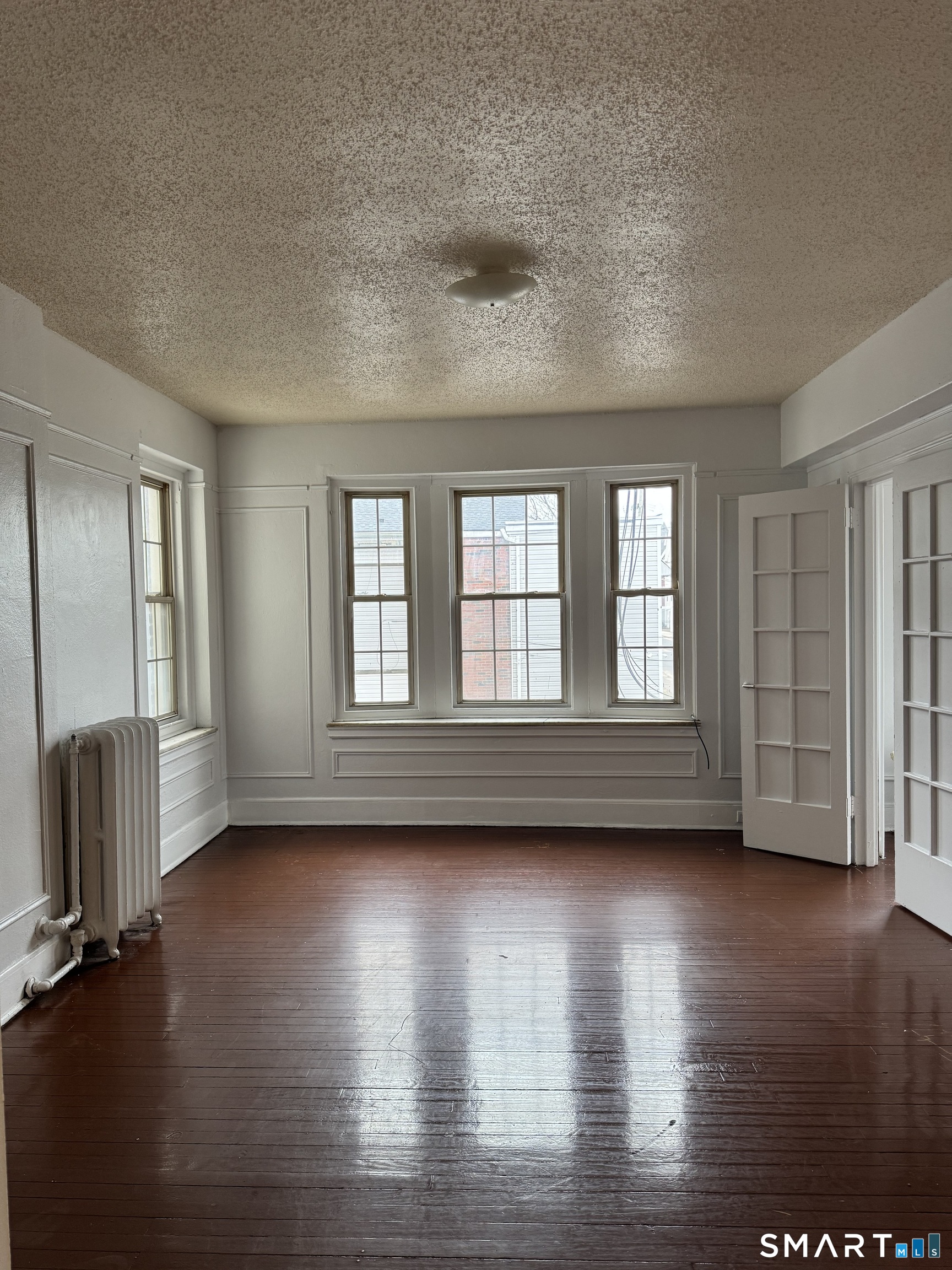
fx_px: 880
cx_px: 476
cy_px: 635
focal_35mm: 24
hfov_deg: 56.8
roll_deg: +1.7
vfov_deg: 71.6
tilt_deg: -1.7
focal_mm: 6.76
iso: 125
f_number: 1.78
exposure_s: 1/120
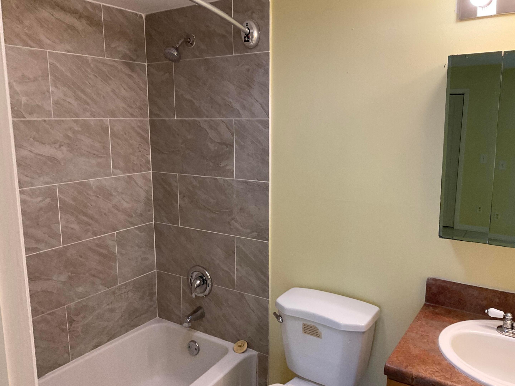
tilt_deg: -11.8
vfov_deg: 48.2
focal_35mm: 29
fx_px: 431
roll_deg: +0.3
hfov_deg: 61.7
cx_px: 258
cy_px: 193
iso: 80
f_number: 1.8
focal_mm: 3
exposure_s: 1/60
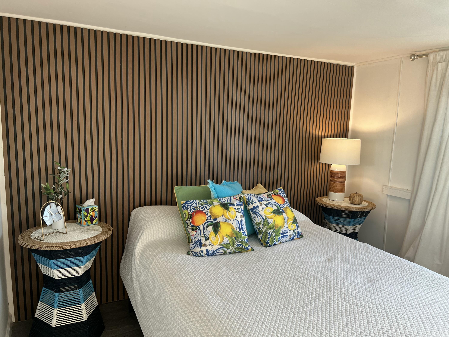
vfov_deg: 53.1
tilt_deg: -9.1
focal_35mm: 26
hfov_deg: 67.3
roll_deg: -2.0
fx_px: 337
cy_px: 168
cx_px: 224
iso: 100
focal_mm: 5.7
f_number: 1.5
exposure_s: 1/121
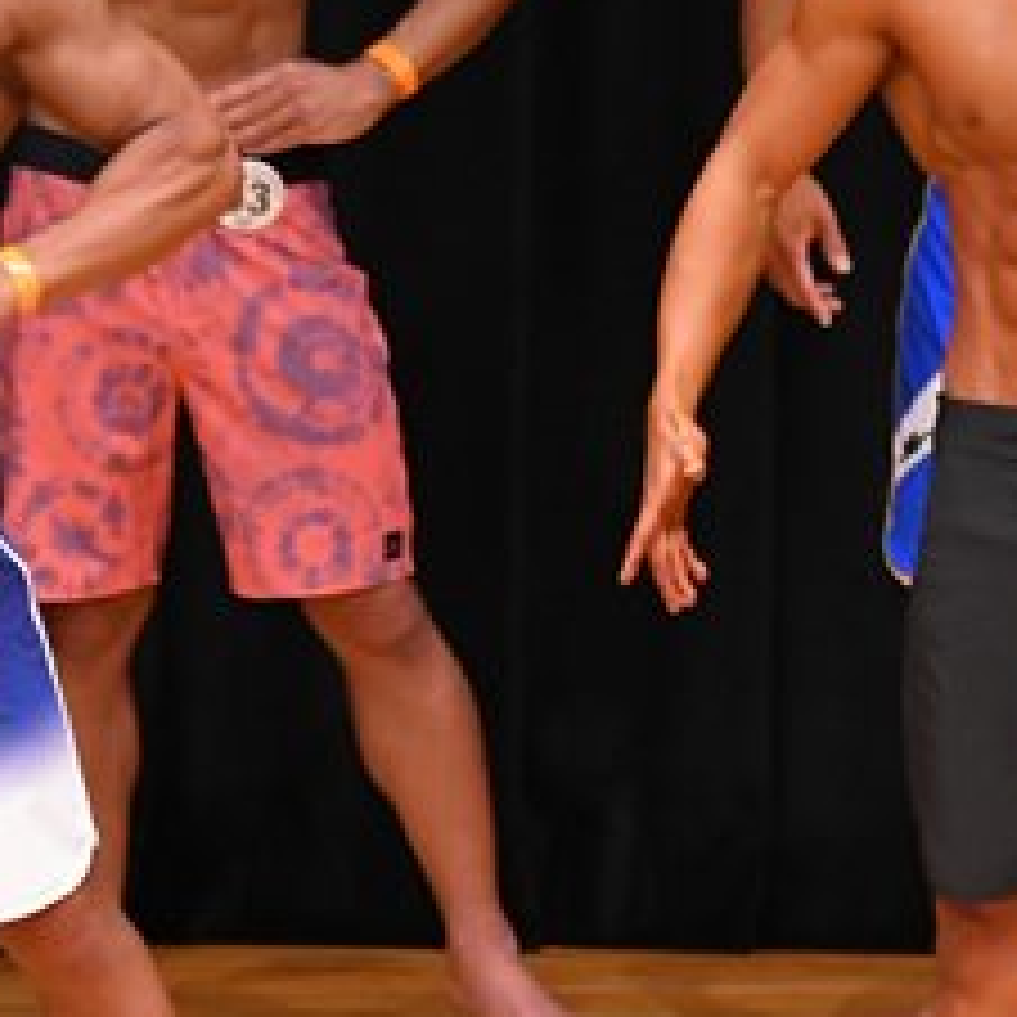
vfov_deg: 2.2
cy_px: 450
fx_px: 26159
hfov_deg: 2.2
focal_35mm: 787
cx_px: 160
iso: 4000
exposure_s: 1/400
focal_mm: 180
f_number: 5.6
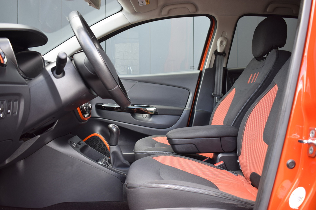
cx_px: 158
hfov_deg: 55.1
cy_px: 105
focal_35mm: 34
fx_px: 303
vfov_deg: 38.4
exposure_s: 1/80
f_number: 4.5
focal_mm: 23
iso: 400
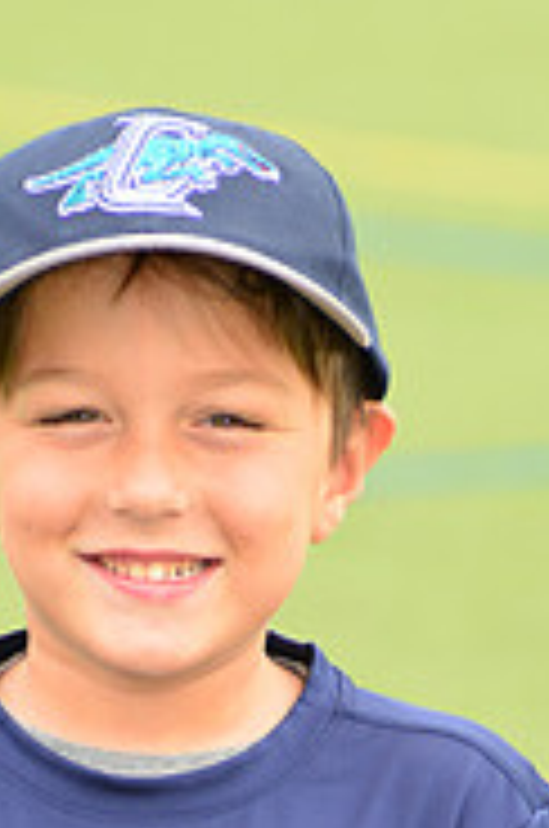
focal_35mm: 632
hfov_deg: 2.2
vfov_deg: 3.3
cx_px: 182
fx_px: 14511
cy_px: 968
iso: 250
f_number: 8
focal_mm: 200
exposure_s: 1/200
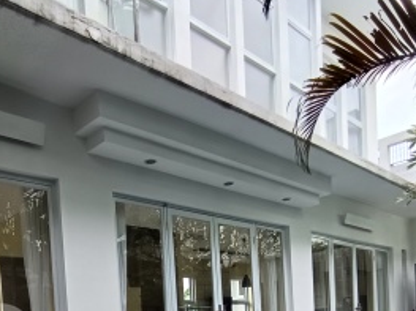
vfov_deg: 34.9
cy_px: 343
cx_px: 164
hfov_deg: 52.2
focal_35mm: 35
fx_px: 420
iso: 58
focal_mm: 1.65
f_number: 2.2
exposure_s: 1/173
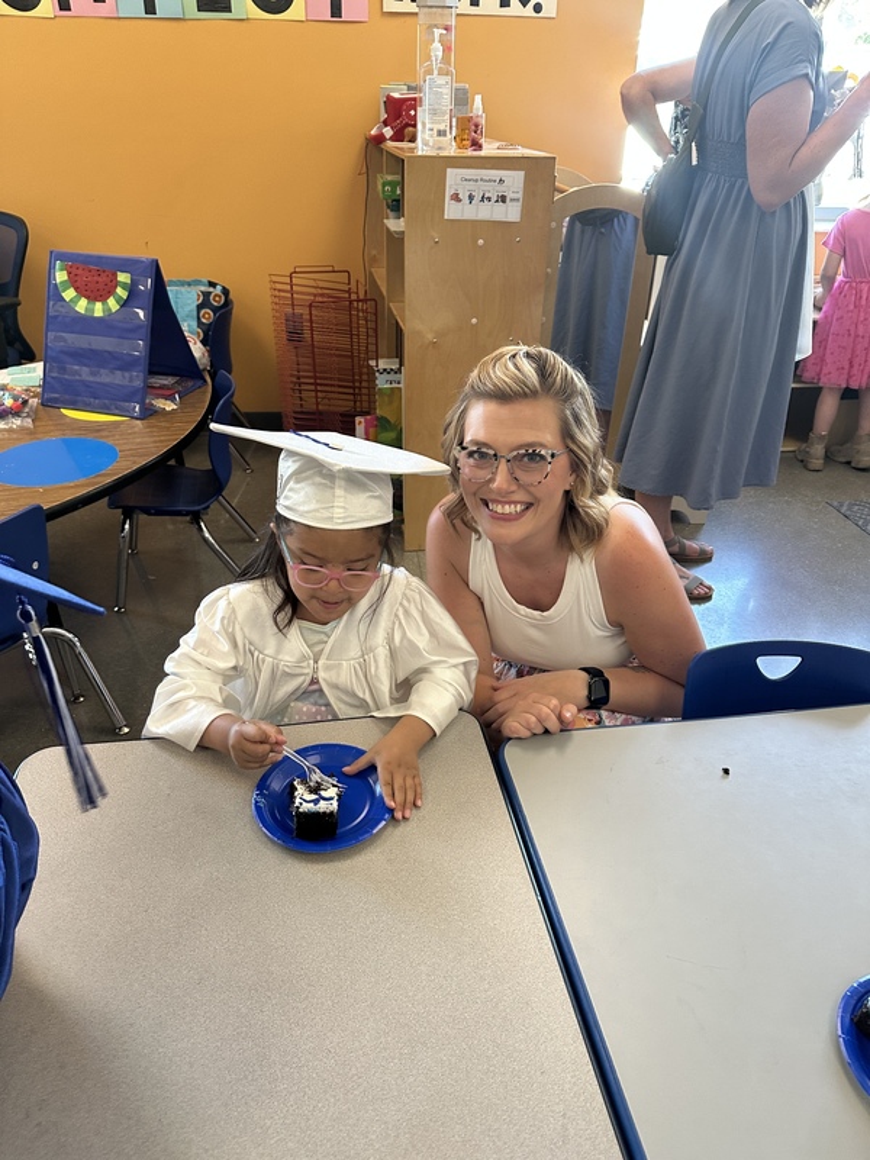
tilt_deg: -31.0
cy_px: 580
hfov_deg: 56.8
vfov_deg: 71.6
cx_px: 435
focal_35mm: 24
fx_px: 804
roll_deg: -3.0
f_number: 1.78
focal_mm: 6.86
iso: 250
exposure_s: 1/60
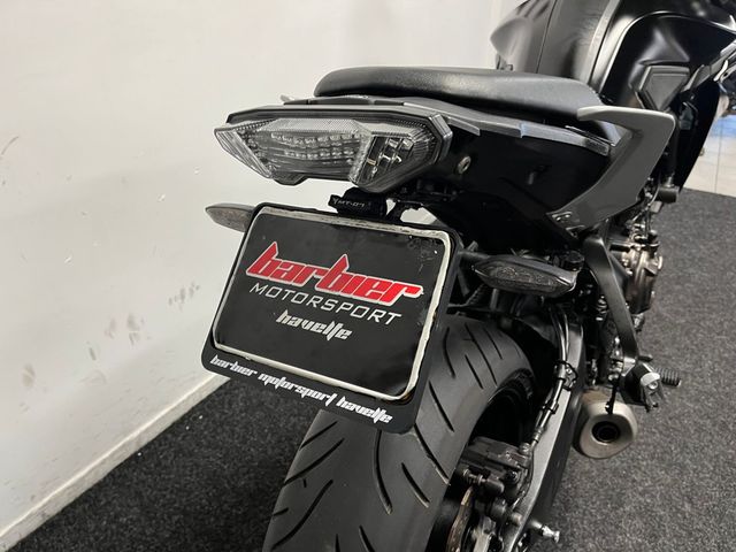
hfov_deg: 67.3
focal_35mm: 26
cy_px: 276
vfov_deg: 53.1
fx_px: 553
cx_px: 368
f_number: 1.6
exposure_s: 1/50
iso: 160
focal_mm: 5.1
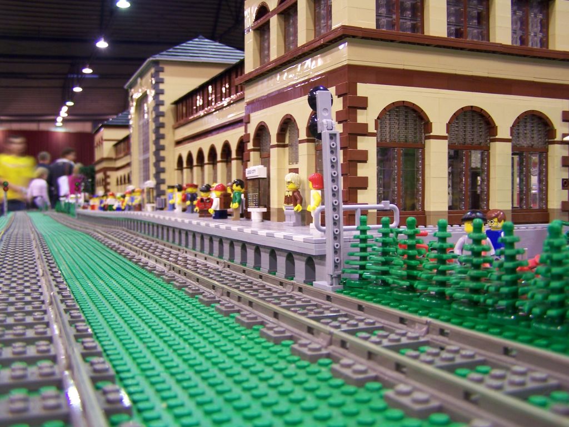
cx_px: 284
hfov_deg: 49.0
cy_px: 214
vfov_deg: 37.7
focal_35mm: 38
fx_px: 625
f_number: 2.8
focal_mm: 6.3
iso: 80
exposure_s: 1/3
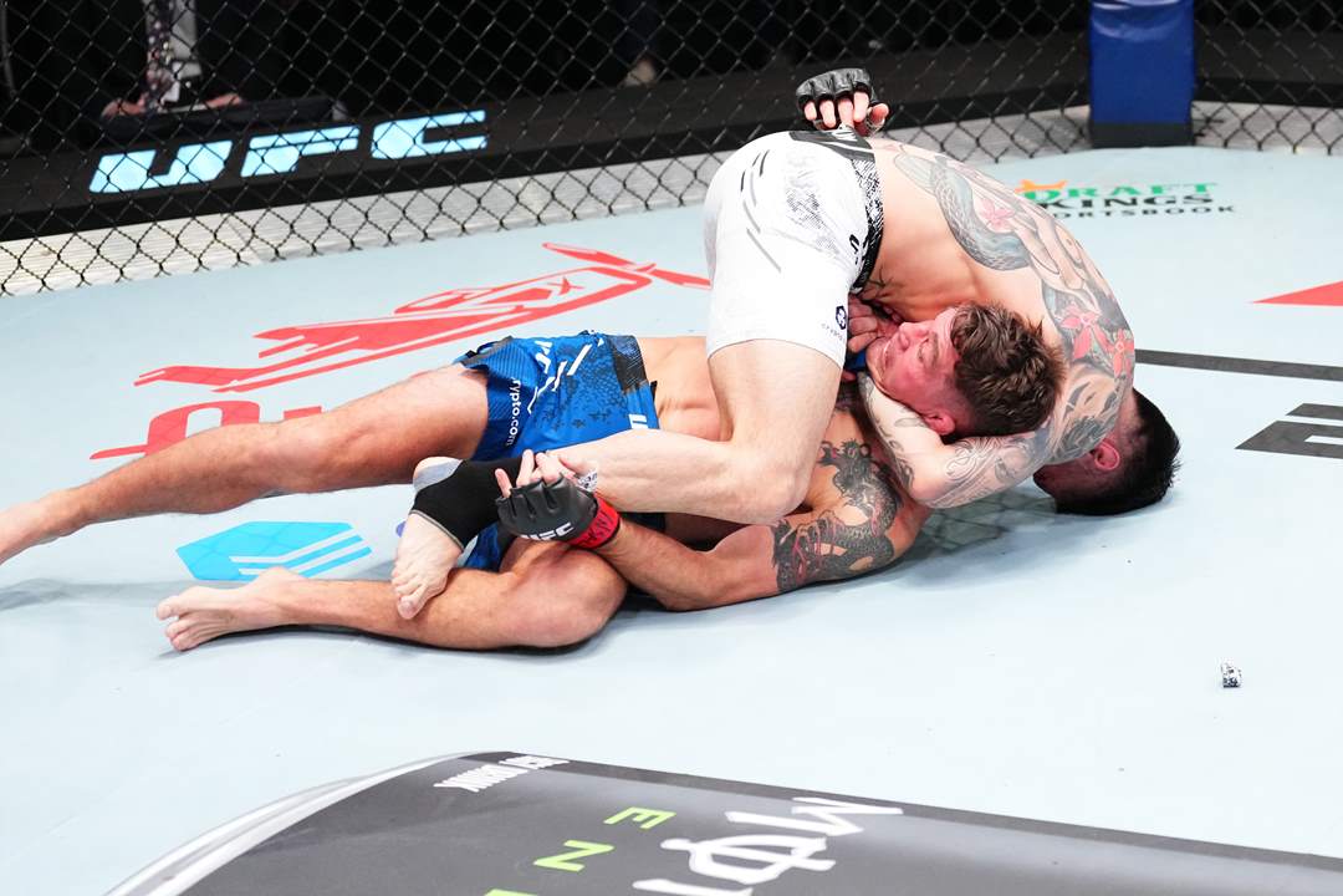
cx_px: 672
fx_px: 2611
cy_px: 448
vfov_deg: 19.5
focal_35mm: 70
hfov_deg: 28.8
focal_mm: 70
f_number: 2.8
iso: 5000
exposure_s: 1/1250
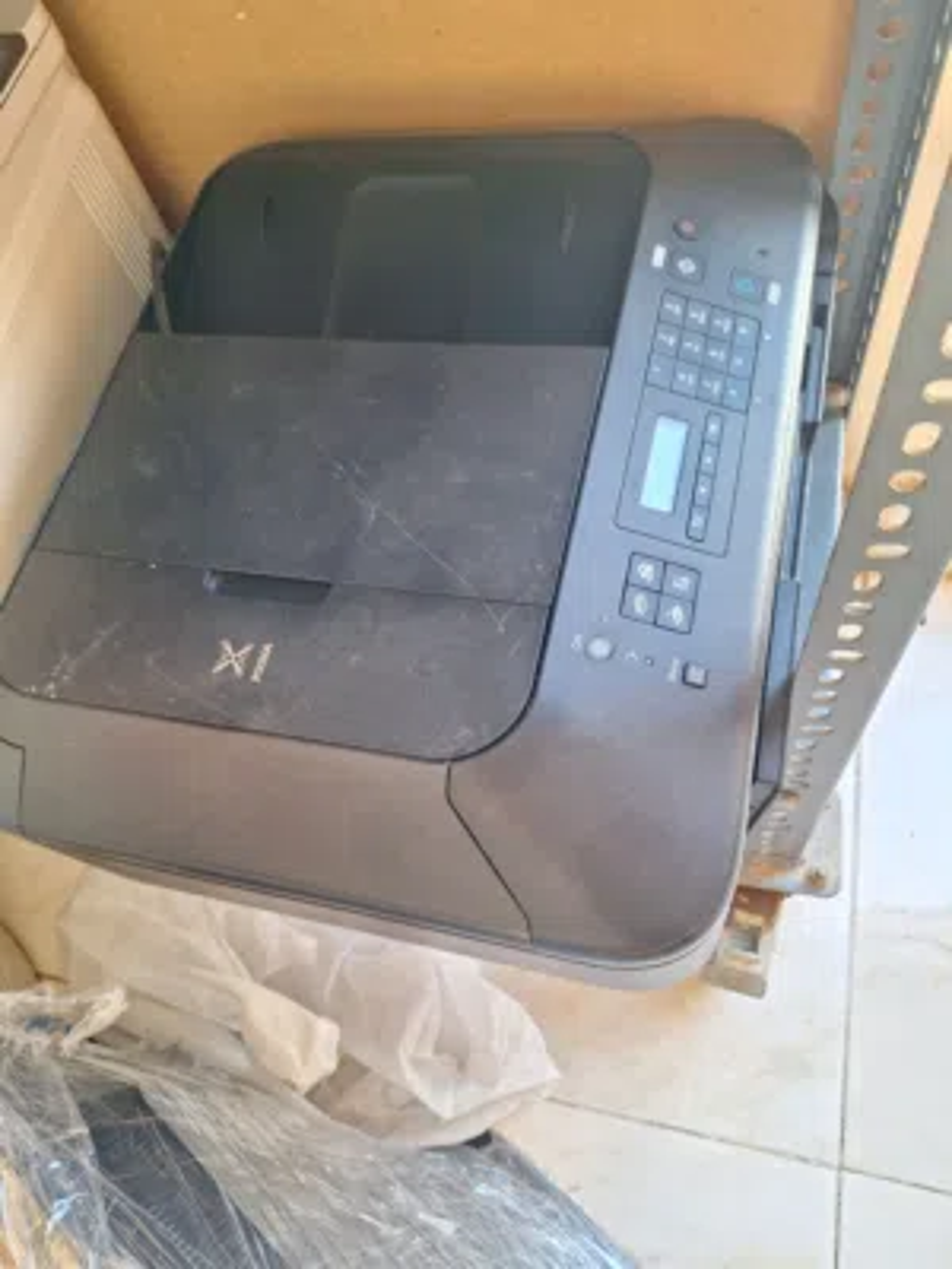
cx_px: 476
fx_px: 843
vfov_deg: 73.9
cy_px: 634
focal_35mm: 23
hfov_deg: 58.9
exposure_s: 1/100
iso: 40
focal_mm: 5.54
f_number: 1.8
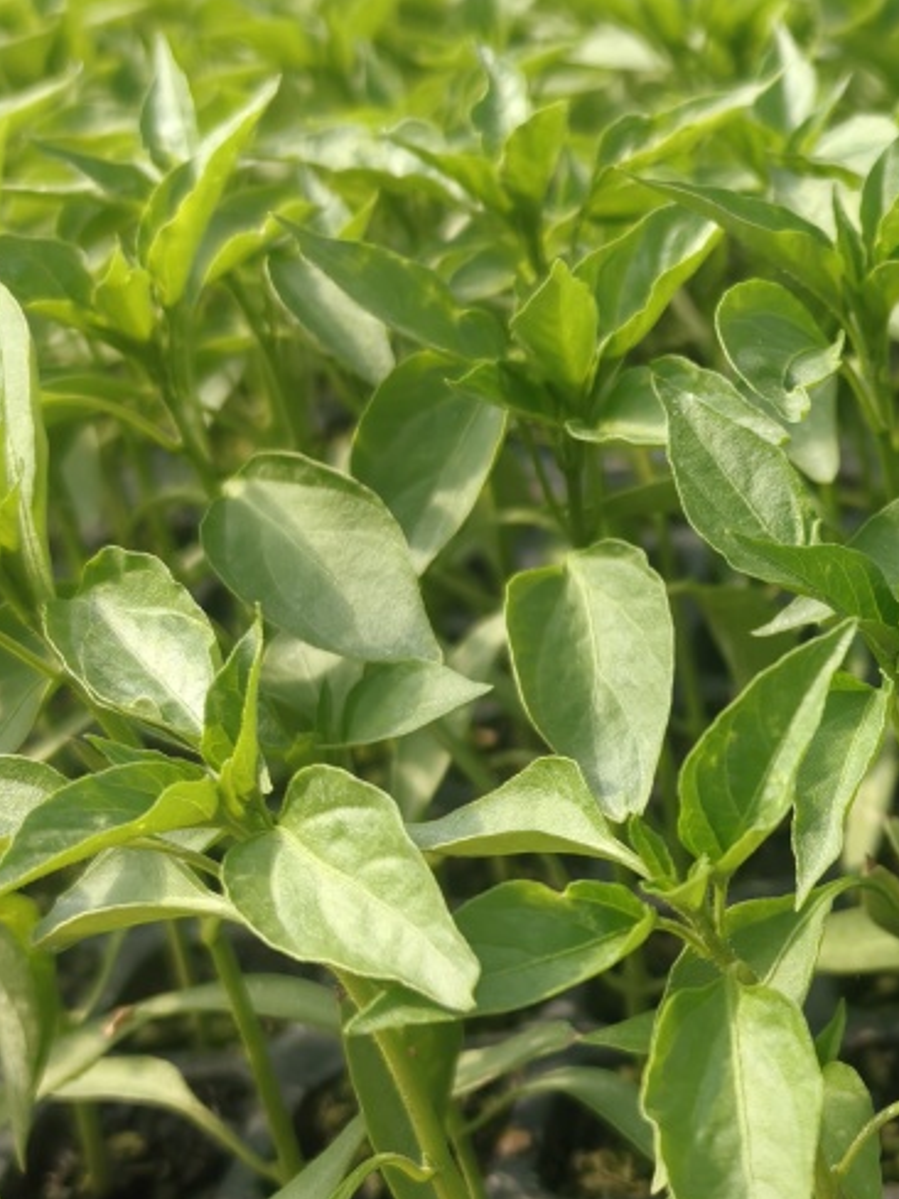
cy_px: 638
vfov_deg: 32.7
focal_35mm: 59
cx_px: 909
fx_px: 2043
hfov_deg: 23.7
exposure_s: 1/1002
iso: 50
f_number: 2
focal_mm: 5.72
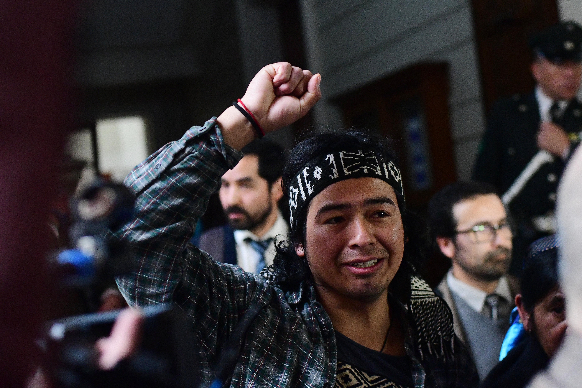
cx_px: 291
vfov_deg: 18.2
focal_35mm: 75
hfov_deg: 27.0
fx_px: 1212
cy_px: 194
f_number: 2.8
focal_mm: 50
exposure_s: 1/640
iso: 6400
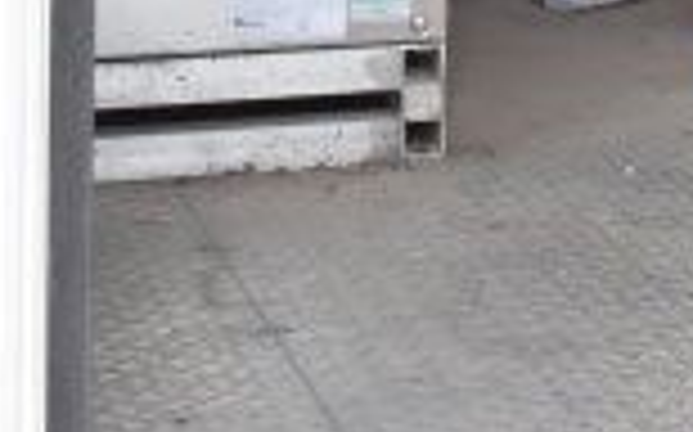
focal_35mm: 182
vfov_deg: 6.6
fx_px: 3435
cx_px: 1040
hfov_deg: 11.1
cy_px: -866
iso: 100
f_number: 5
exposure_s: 1/100
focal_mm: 20
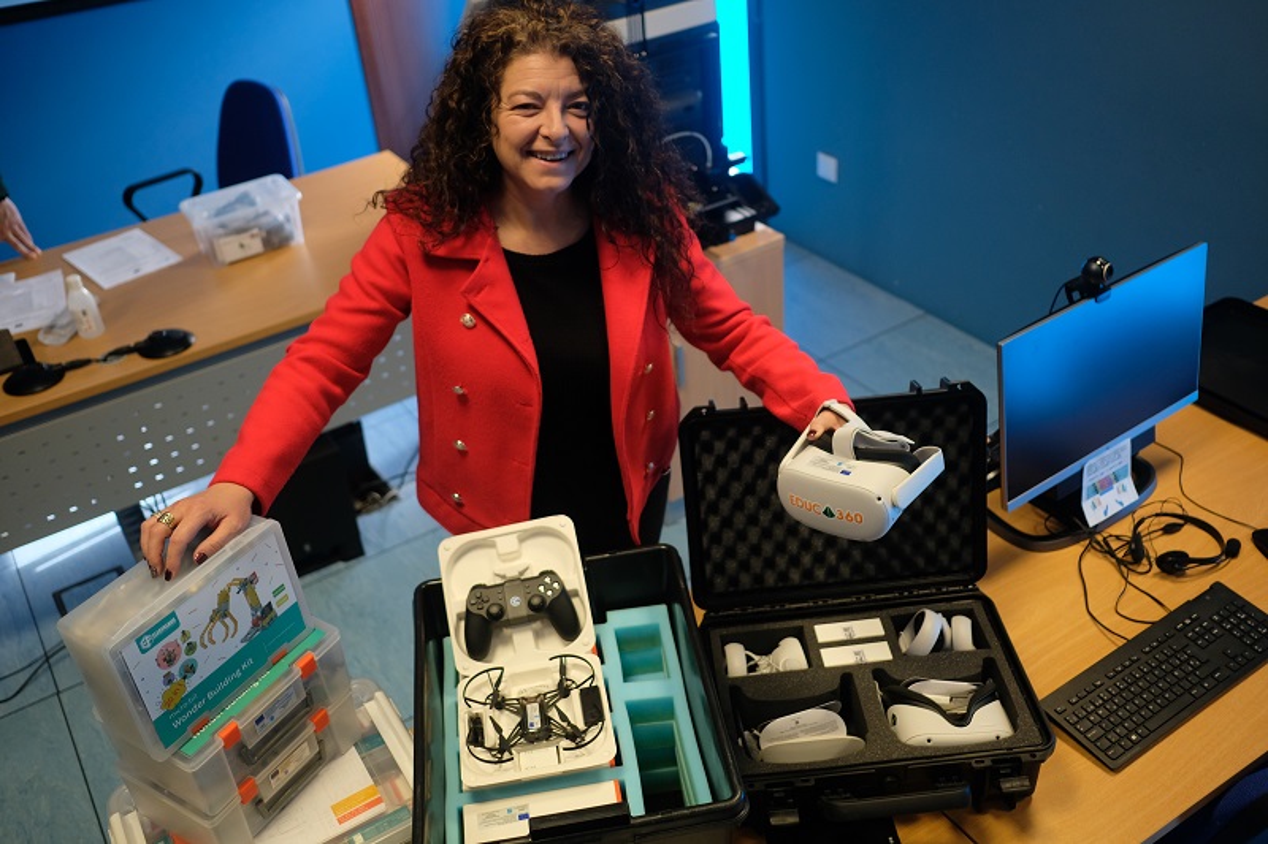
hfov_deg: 54.4
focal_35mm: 35
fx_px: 1232
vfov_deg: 37.8
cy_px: 422
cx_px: 634
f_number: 2
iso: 500
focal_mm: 23
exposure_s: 1/125
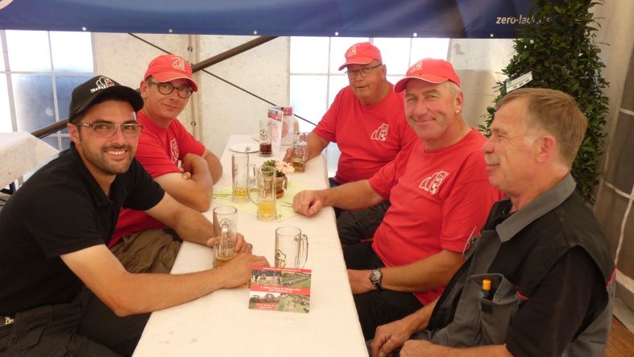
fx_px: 521
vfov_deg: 37.8
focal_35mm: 31
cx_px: 316
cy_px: 174
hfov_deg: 62.6
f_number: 3.2
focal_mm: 5
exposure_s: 1/80
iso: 80
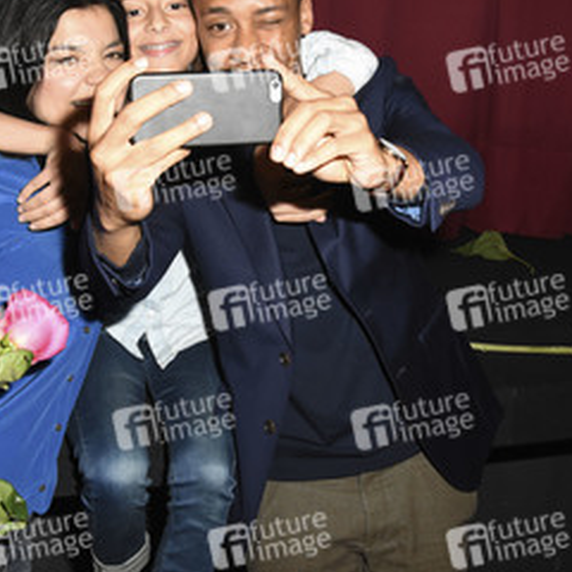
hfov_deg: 38.9
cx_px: 206
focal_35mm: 43
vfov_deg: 39.1
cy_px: 243
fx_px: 804
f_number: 6.3
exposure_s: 1/160
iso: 1600
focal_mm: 18
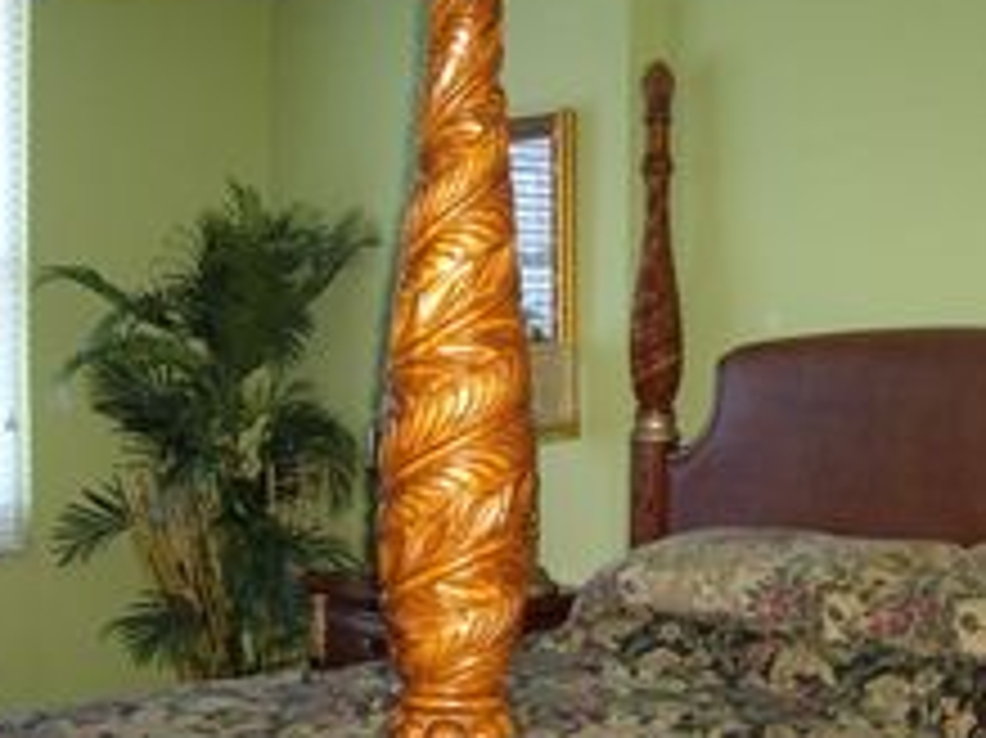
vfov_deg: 22.8
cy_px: 482
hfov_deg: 30.3
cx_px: 545
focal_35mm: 64
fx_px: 1822
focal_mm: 6.2
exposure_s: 1/40
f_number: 2.7
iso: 200
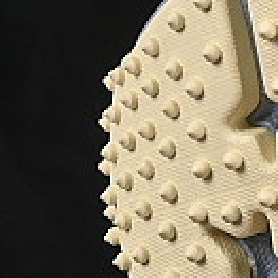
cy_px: 57
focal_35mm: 524
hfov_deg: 3.2
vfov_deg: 3.3
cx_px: 991
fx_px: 4761
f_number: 8
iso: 160
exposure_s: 1/80
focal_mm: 50
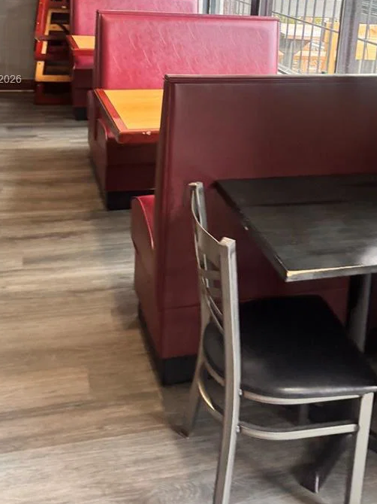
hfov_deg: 33.5
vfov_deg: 41.4
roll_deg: -1.4
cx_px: 221
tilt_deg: -12.1
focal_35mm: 43
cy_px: 80
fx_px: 625
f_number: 1.78
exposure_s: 1/60
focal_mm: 6.76
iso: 125
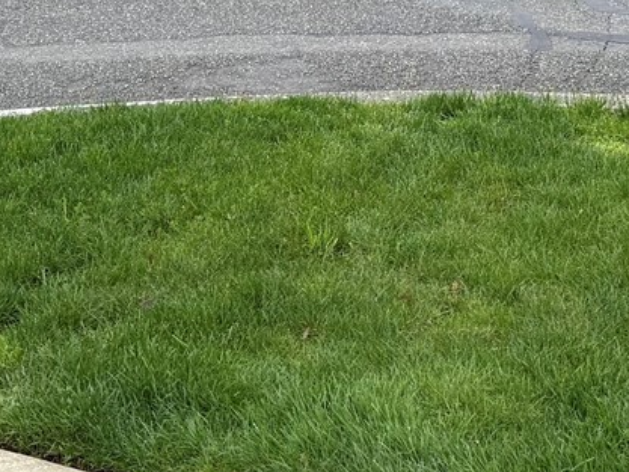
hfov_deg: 21.2
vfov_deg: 14.9
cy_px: -241
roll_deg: -0.6
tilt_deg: -5.1
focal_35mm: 92
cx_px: 424
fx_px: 1672
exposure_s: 1/2232
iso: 100
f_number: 1.78
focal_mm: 6.76
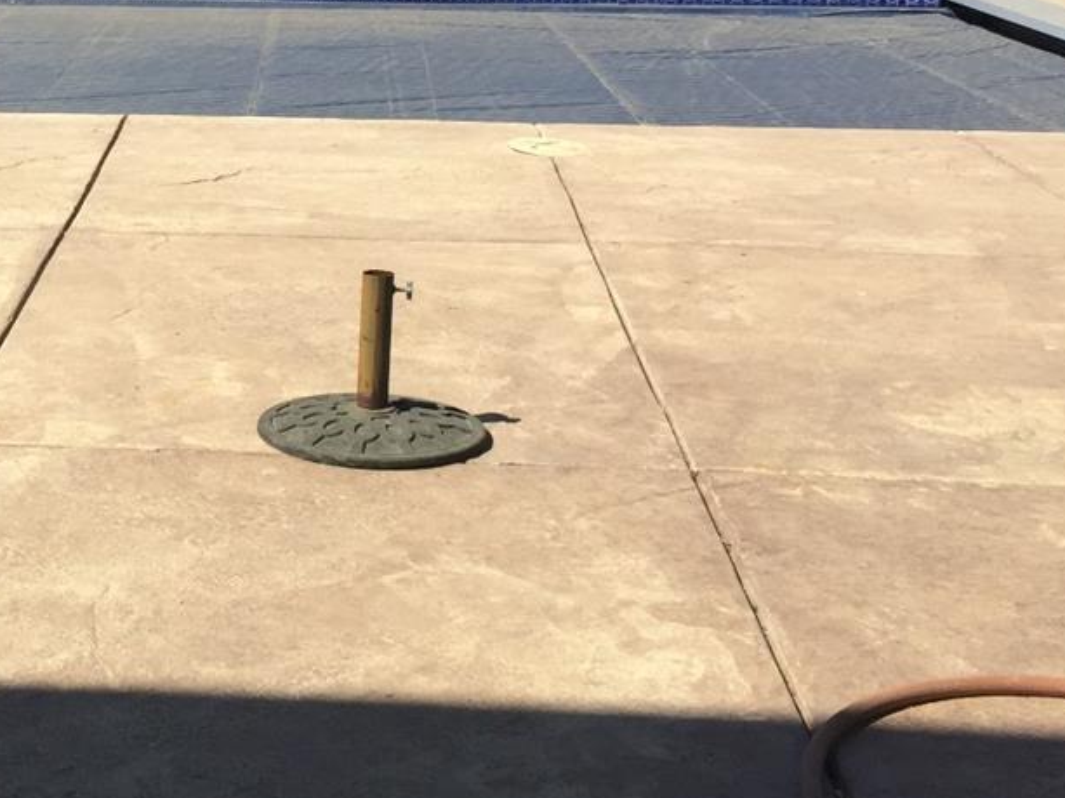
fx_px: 2183
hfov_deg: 26.5
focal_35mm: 71
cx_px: 115
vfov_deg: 20.5
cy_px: 160
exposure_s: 1/2198
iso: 32
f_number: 2.2
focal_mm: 4.15
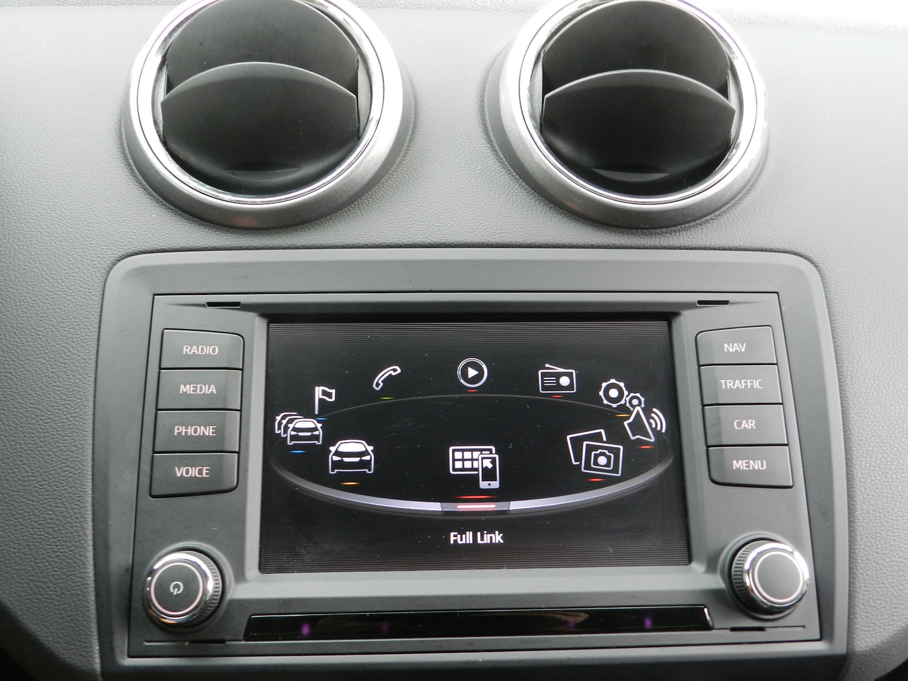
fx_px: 839
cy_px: 340
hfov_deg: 56.8
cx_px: 454
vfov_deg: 44.2
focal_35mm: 32
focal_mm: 5.6
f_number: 3.7
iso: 250
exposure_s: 1/25
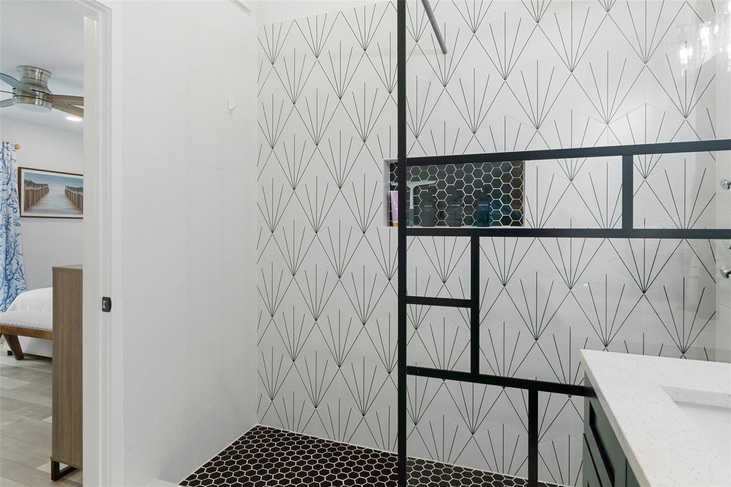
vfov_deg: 63.2
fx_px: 396
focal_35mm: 20
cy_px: 244
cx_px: 366
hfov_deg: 85.4
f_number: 8
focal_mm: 13
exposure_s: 1/15
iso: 640
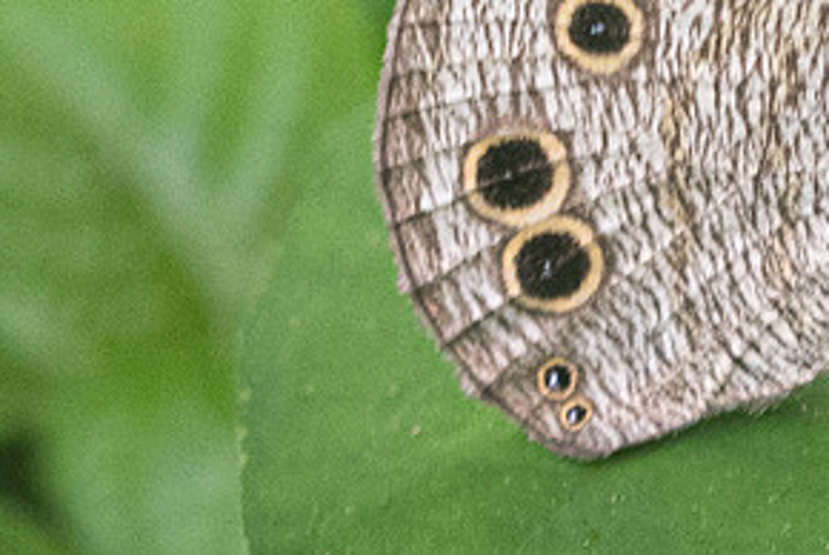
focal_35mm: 1608
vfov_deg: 0.9
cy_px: 196
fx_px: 37065
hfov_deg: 1.3
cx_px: 931
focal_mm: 150
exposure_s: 1/80
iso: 800
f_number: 4.5
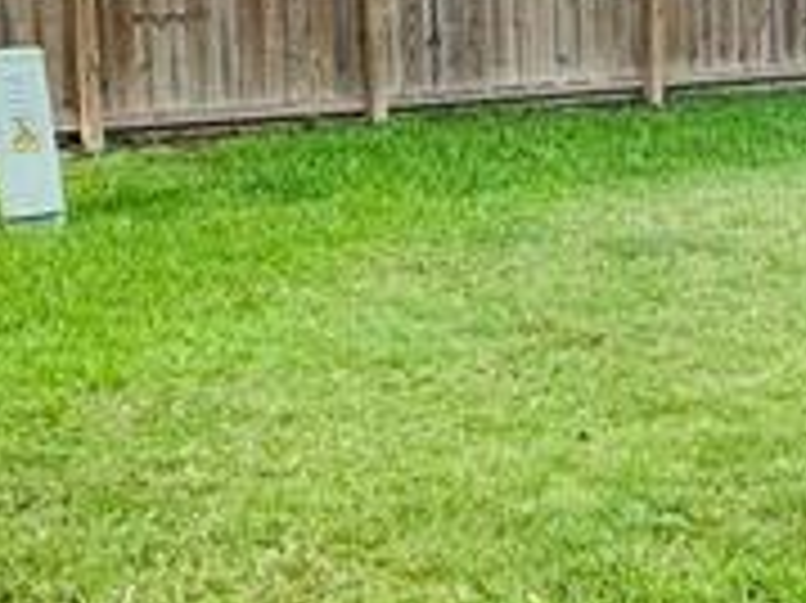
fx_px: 1861
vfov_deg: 18.3
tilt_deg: -6.8
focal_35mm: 80
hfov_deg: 22.9
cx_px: 910
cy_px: 153
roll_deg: -0.4
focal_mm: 2.22
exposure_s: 1/771
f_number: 2.2
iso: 50
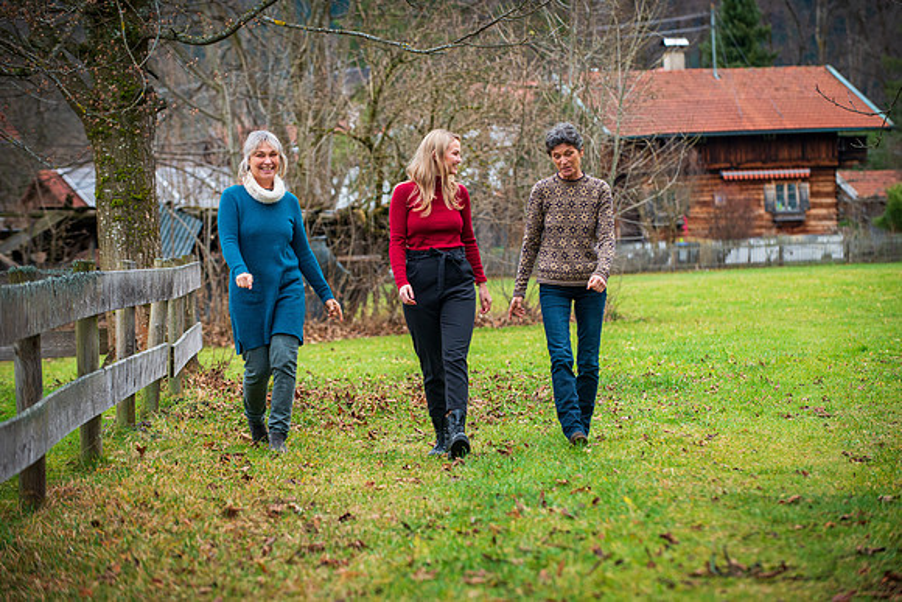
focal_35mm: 135
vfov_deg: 10.2
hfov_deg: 15.2
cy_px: 301
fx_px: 3383
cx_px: 451
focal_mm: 135
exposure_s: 1/320
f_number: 5
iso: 800
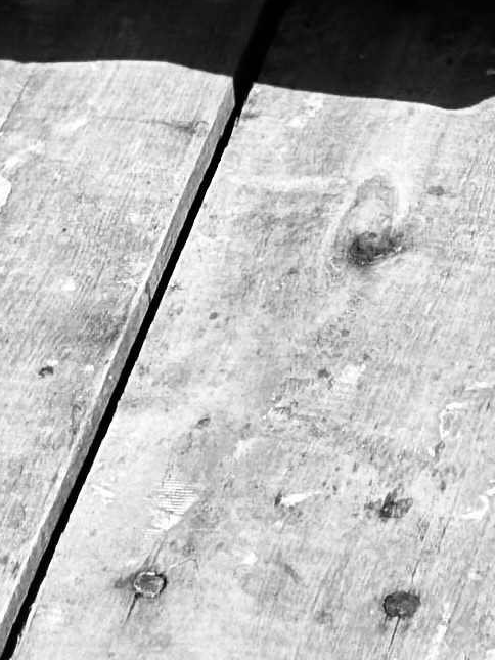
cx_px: 192
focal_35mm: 300
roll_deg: +5.9
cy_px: -1272
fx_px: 5718
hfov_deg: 5.0
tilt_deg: -17.9
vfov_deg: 6.1
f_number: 1.78
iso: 100
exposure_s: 1/2890
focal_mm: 6.86
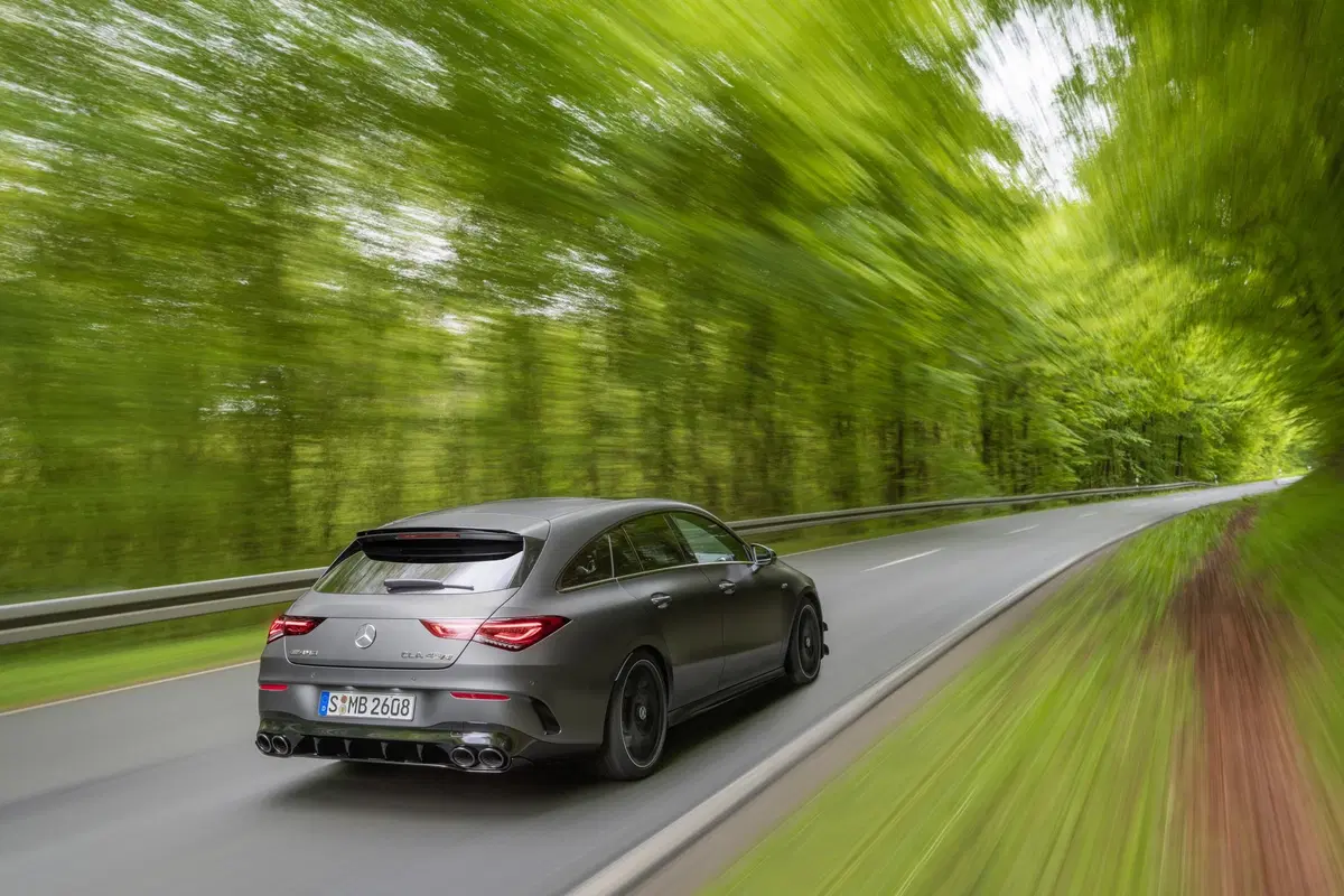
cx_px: 672
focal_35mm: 32
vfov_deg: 41.1
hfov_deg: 58.7
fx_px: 1195
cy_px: 448
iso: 100
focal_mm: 32
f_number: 18
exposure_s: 6
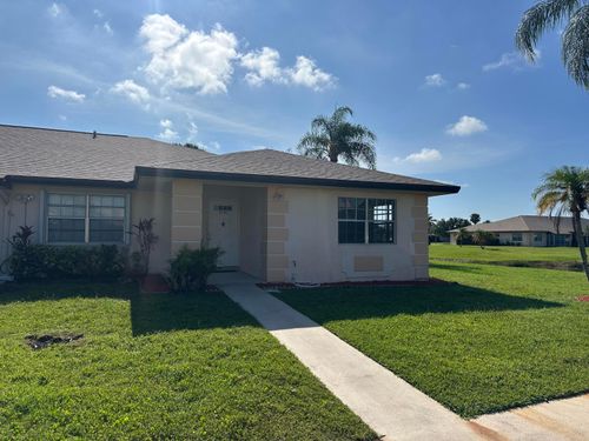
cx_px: 294
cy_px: 220
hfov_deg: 71.6
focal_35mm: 24
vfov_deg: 56.8
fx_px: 408
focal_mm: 6.86
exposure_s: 1/9709
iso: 80
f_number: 1.78
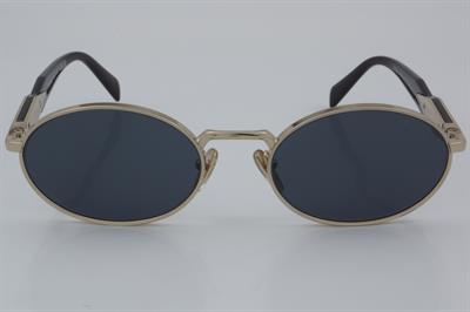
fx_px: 1076
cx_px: 235
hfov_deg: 24.6
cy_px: 156
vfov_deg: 16.5
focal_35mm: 82
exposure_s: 1/4
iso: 100
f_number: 32
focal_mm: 55
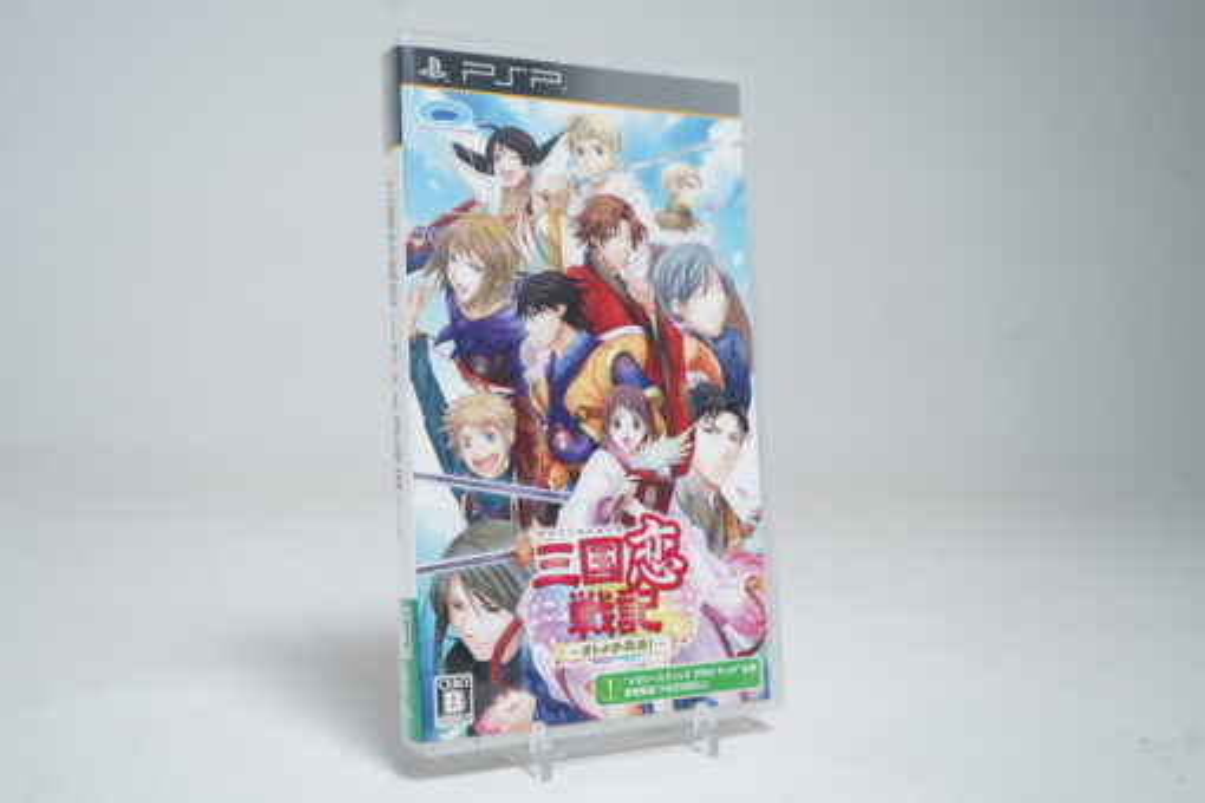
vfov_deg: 35.1
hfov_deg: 50.7
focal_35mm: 38
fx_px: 1272
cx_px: 602
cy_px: 402
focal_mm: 38
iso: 640
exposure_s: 1/40
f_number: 5
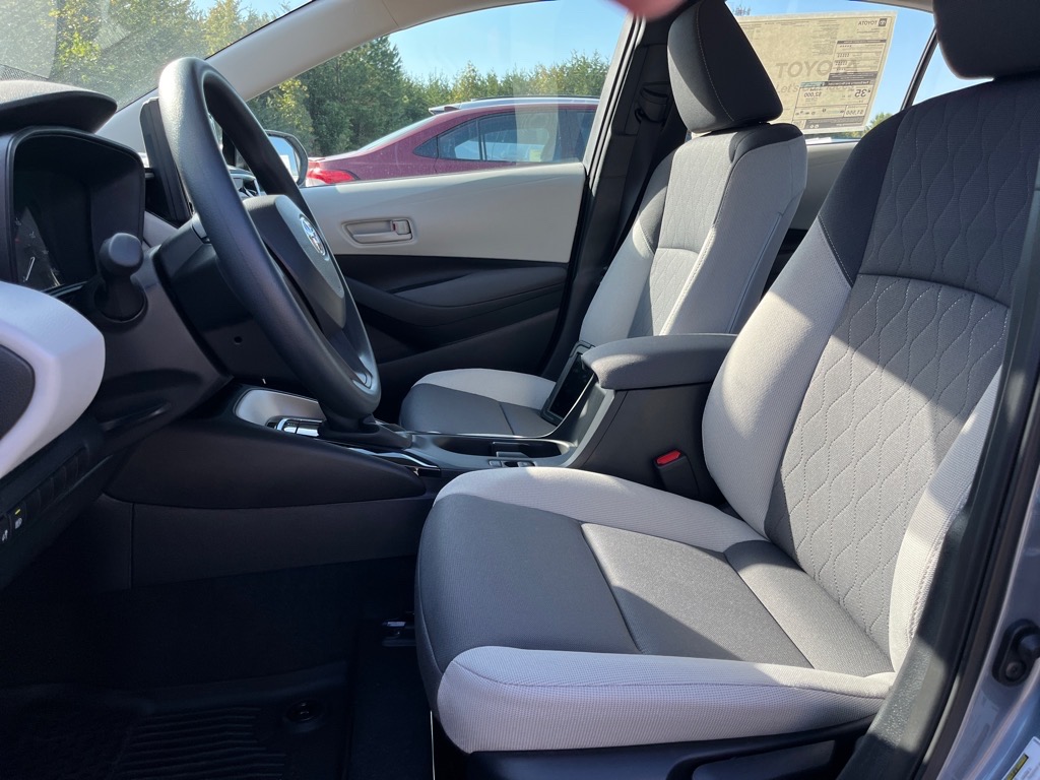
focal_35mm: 26
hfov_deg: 67.3
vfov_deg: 53.1
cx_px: 520
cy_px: 390
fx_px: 781
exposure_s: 1/615
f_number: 1.6
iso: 50
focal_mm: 5.1
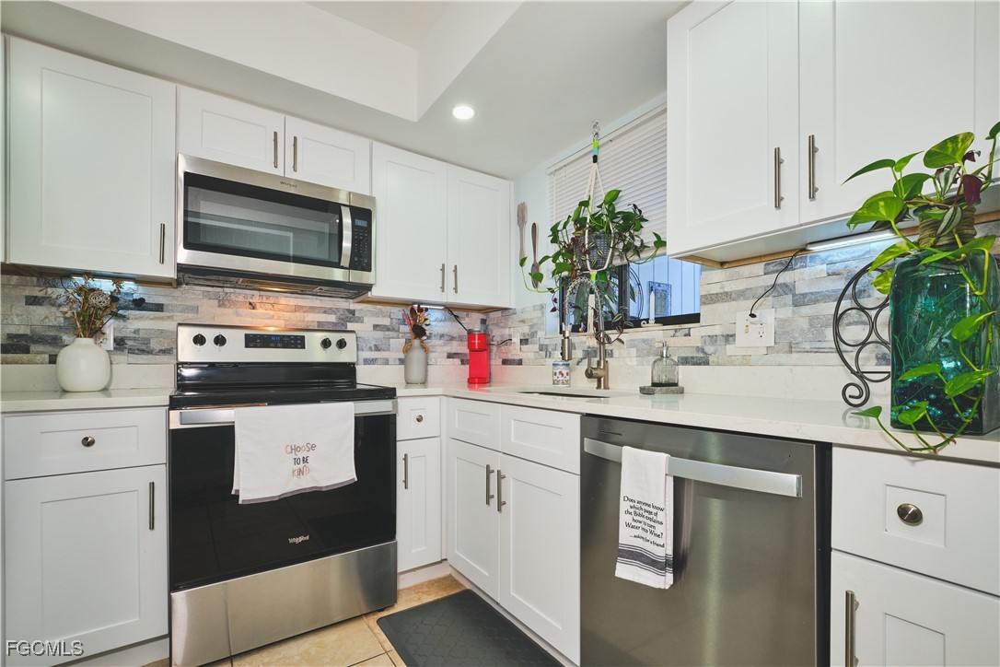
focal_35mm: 15
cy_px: 334
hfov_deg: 100.4
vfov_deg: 77.3
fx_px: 417
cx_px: 500
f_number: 8
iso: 400
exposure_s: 1/25
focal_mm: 10
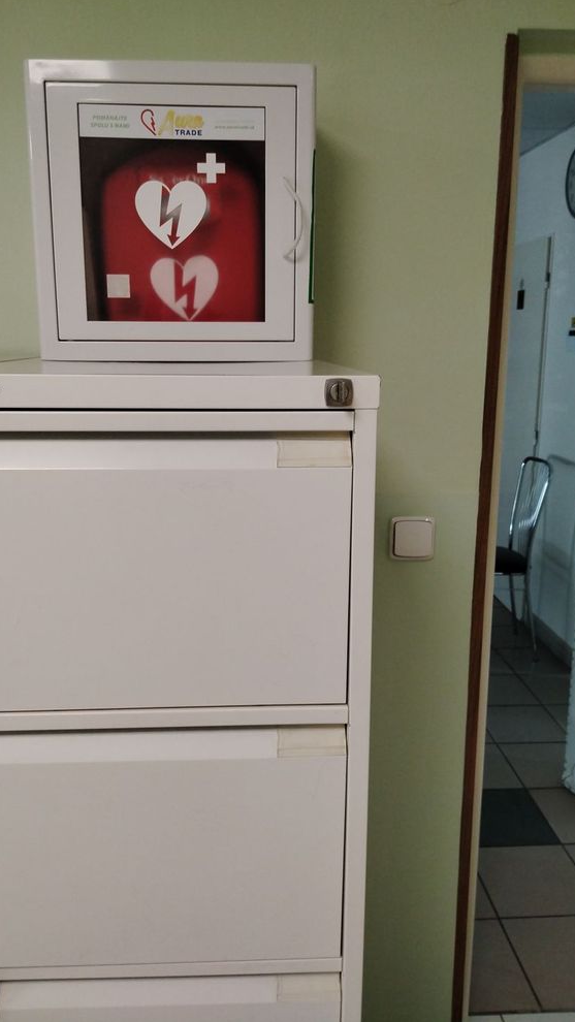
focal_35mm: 29
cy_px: 500
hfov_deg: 40.1
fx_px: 786
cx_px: 256
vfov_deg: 66.1
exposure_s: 1/50
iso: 196
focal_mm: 4.25
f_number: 1.8
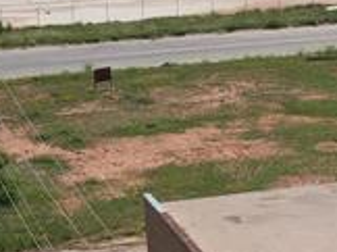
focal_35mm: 152
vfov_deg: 9.7
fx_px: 1478
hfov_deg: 12.5
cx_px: 485
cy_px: 233
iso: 110
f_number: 2.8
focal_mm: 4.5
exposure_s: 1/1000
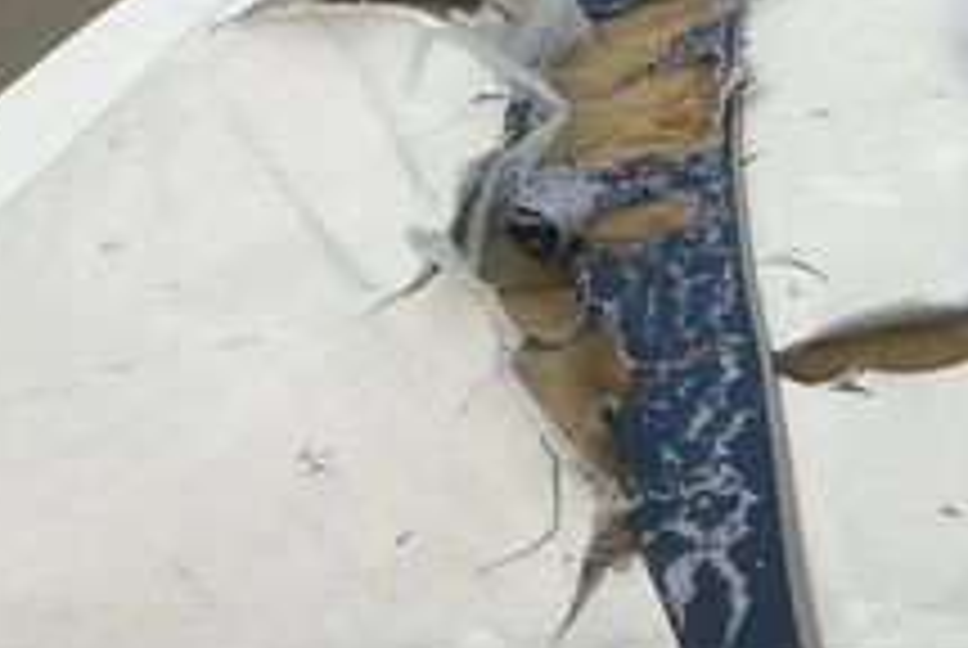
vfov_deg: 23.6
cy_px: 54
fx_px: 1508
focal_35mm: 56
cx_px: 720
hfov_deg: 34.9
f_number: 1.8
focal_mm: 3
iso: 25
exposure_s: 1/3322
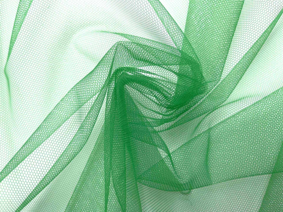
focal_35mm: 26
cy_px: 106
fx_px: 213
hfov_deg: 67.3
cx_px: 142
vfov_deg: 53.0
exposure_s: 1/596
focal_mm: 5.1
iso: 32
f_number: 1.6
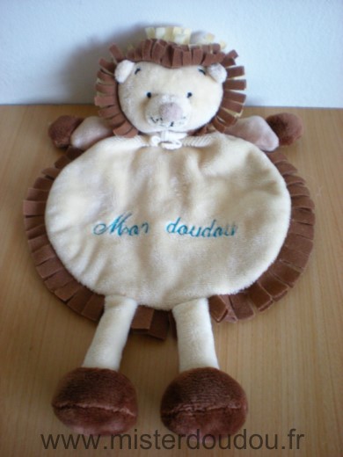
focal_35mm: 38
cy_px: 228
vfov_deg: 49.0
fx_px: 502
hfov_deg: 37.7
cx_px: 172
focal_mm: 6.3
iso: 200
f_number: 3.1
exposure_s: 1/15.5
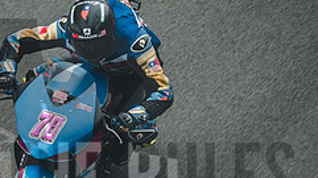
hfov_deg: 2.9
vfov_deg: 1.6
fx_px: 6377
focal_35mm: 757
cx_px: 16
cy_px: 180
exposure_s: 1/1250
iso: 1250
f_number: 2
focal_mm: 200
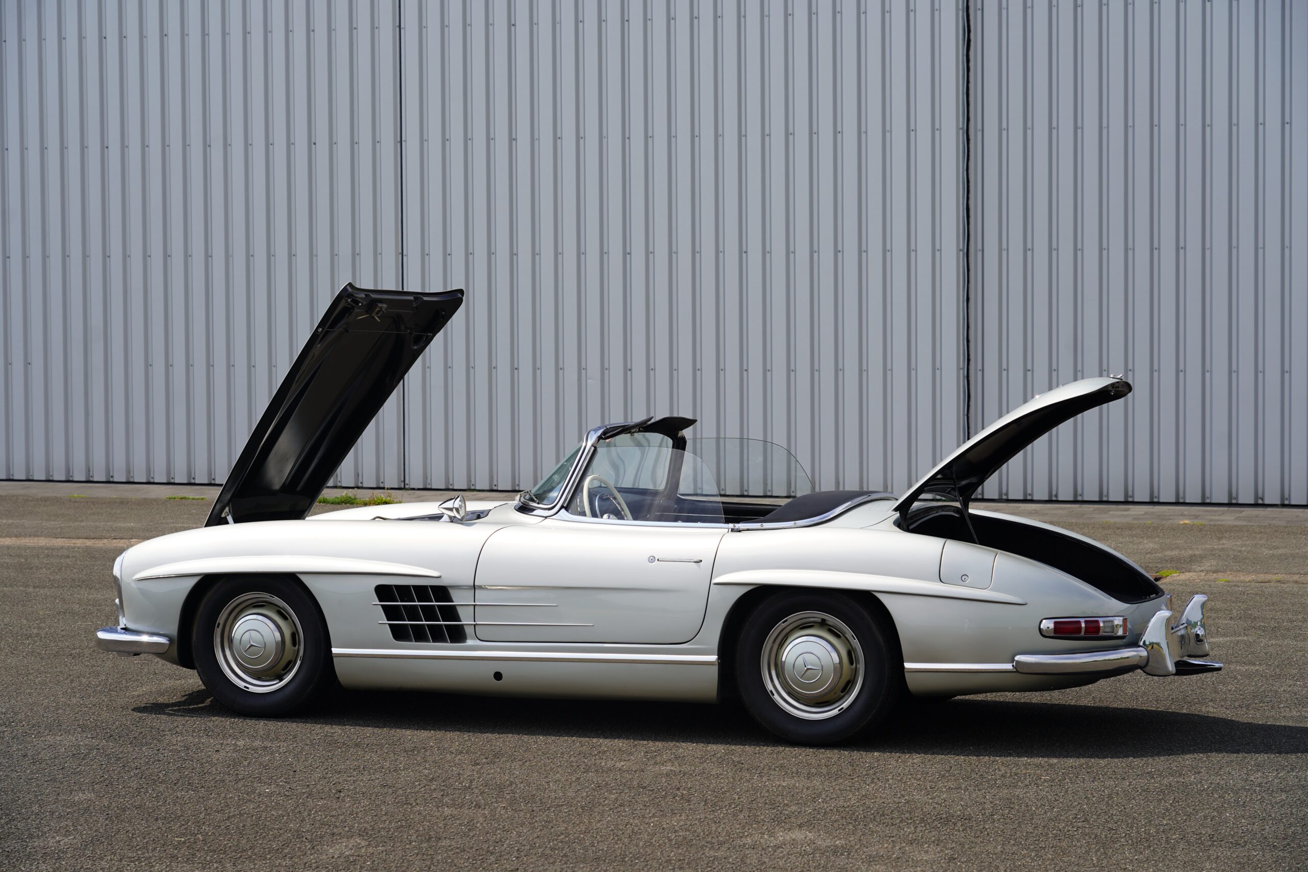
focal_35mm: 81
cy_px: 436
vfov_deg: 16.9
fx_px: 2943
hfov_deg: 25.1
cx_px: 654
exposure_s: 1/160
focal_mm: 81
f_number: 6.3
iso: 100
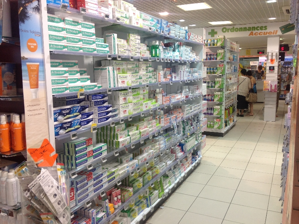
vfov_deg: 40.6
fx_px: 302
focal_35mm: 35
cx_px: 150
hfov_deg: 52.7
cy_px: 112
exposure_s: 1/50
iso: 50
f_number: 2.4
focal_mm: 4.28
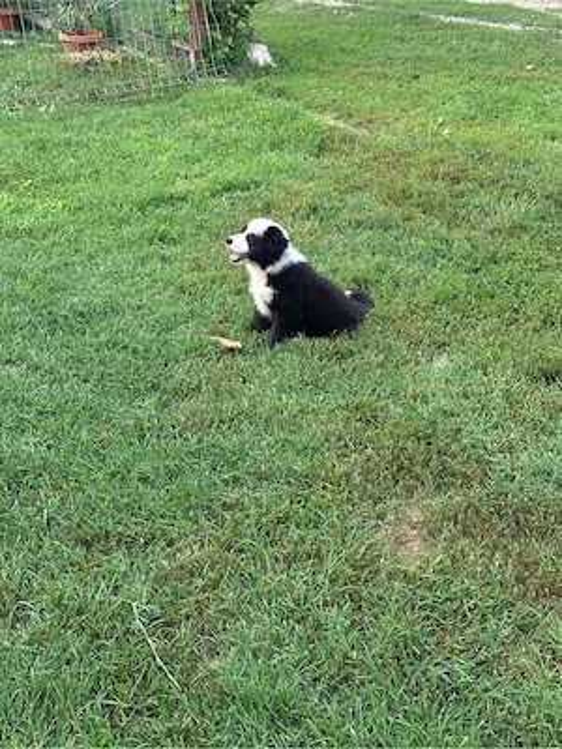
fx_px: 1039
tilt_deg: -24.4
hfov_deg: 30.3
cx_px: 281
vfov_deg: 39.7
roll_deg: -0.5
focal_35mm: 48
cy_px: 374
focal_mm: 6.86
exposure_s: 1/291
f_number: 1.78
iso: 64
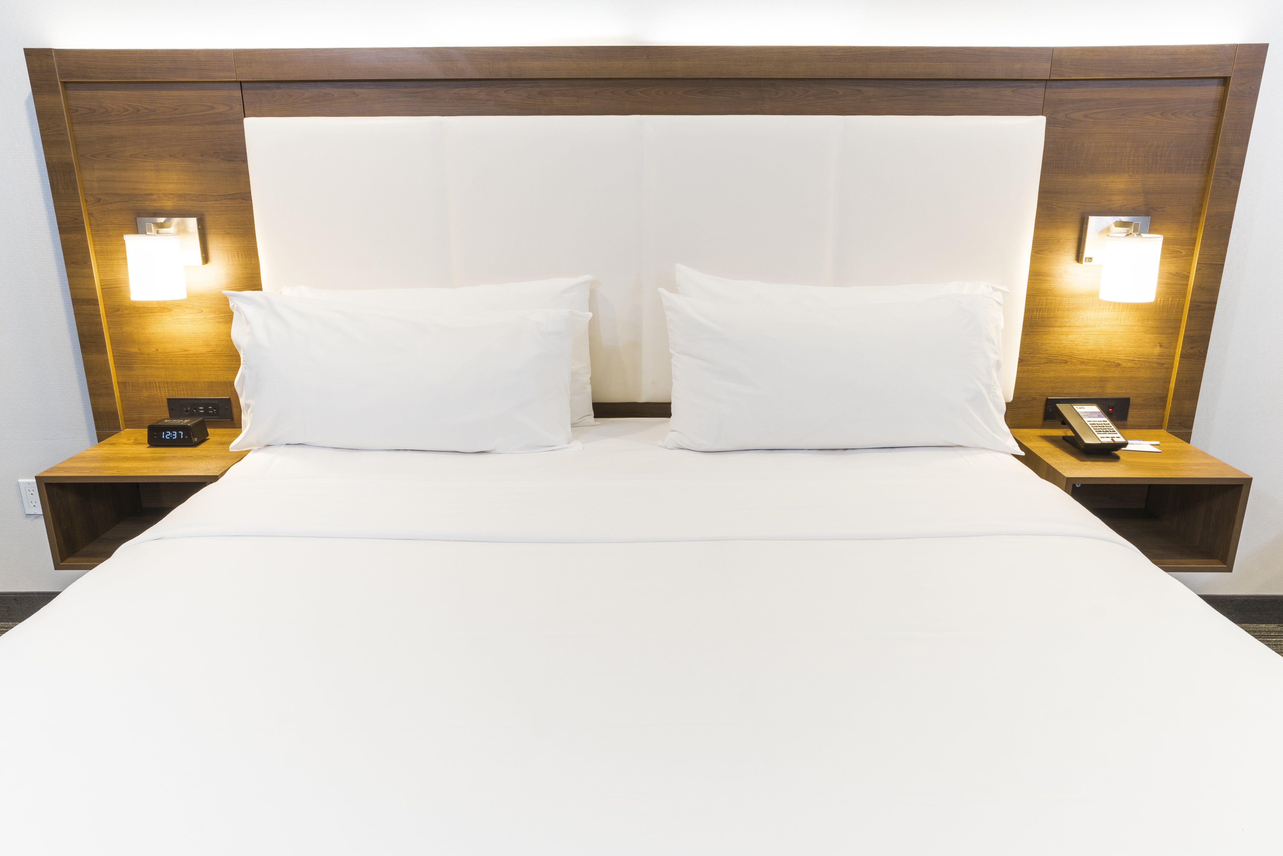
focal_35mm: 24
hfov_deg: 73.7
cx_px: 642
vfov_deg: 53.1
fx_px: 855
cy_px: 428
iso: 100
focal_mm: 16
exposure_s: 1
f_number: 11
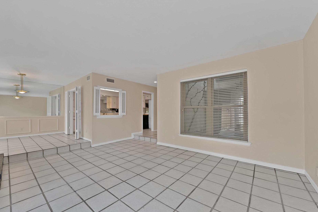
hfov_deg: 104.1
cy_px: 110
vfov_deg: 81.2
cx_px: 150
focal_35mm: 14
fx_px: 124
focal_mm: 13
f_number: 9
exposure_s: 1/4
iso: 640
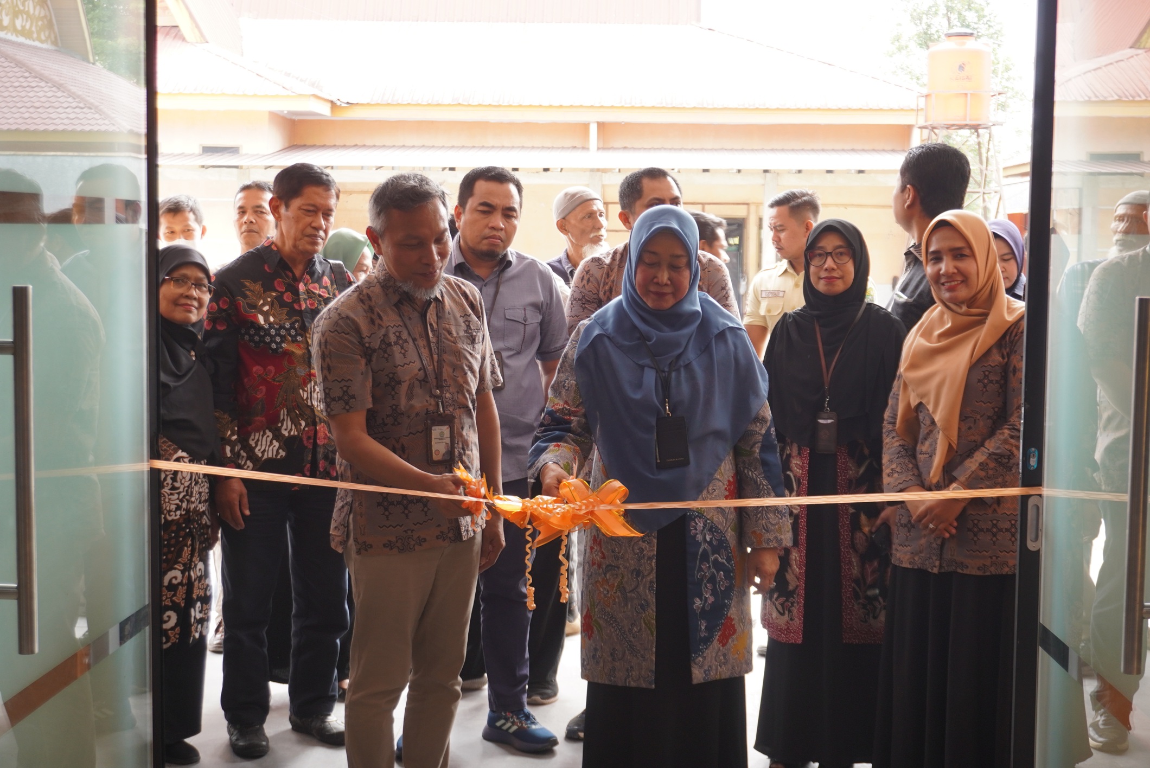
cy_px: 384
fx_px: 1774
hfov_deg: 35.9
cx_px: 575
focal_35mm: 56
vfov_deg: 24.4
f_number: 5.6
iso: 320
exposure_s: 1/60
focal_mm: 37
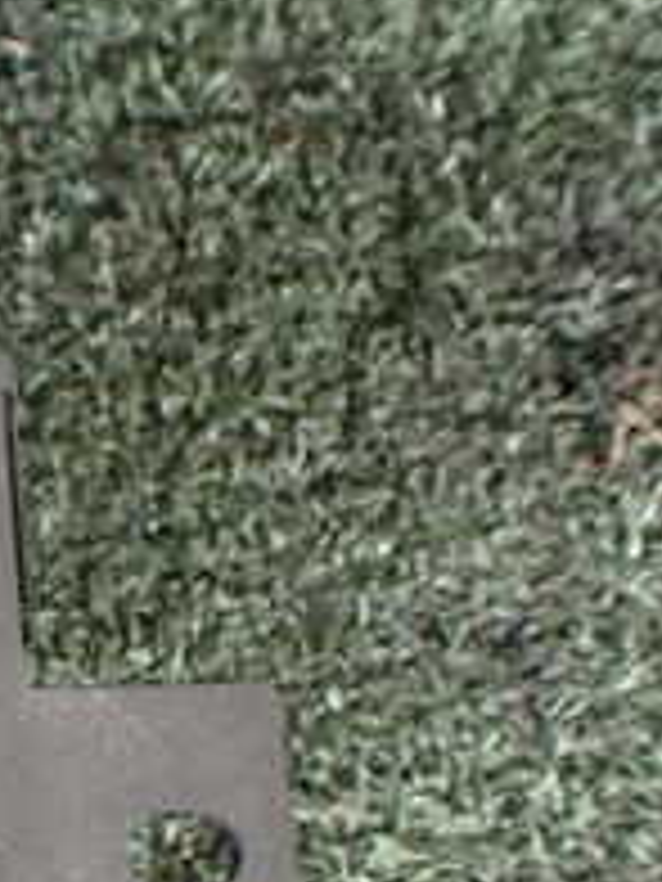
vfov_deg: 20.8
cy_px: 832
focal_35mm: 92
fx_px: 2346
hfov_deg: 13.6
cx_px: -685
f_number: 2.3
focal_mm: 5.4
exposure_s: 1/80
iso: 800
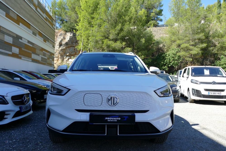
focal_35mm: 32
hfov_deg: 58.7
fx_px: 201
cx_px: 113
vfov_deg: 41.1
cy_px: 76
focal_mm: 11.6
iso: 125
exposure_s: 1/800
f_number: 3
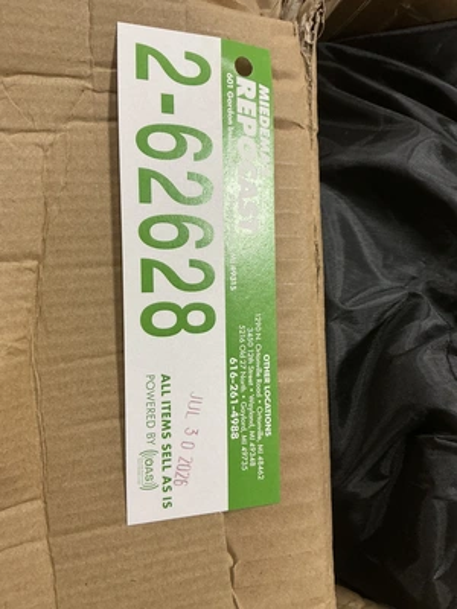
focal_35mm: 28
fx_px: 493
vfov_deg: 63.4
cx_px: 228
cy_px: 304
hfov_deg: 49.7
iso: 160
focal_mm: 3
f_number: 1.8
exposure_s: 1/60
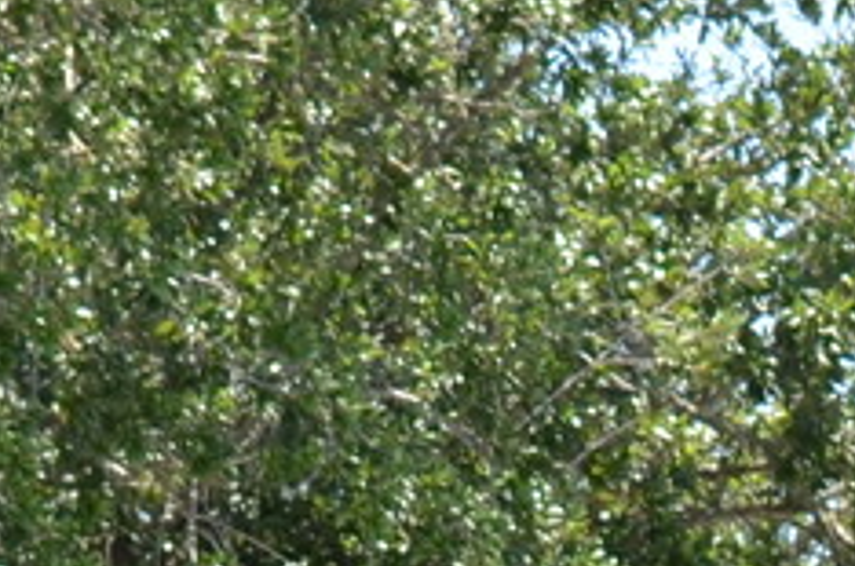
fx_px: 13640
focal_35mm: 575
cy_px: 1577
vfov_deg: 2.4
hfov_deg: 3.6
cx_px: 1423
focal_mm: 55
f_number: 7.1
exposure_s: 1/200
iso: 125
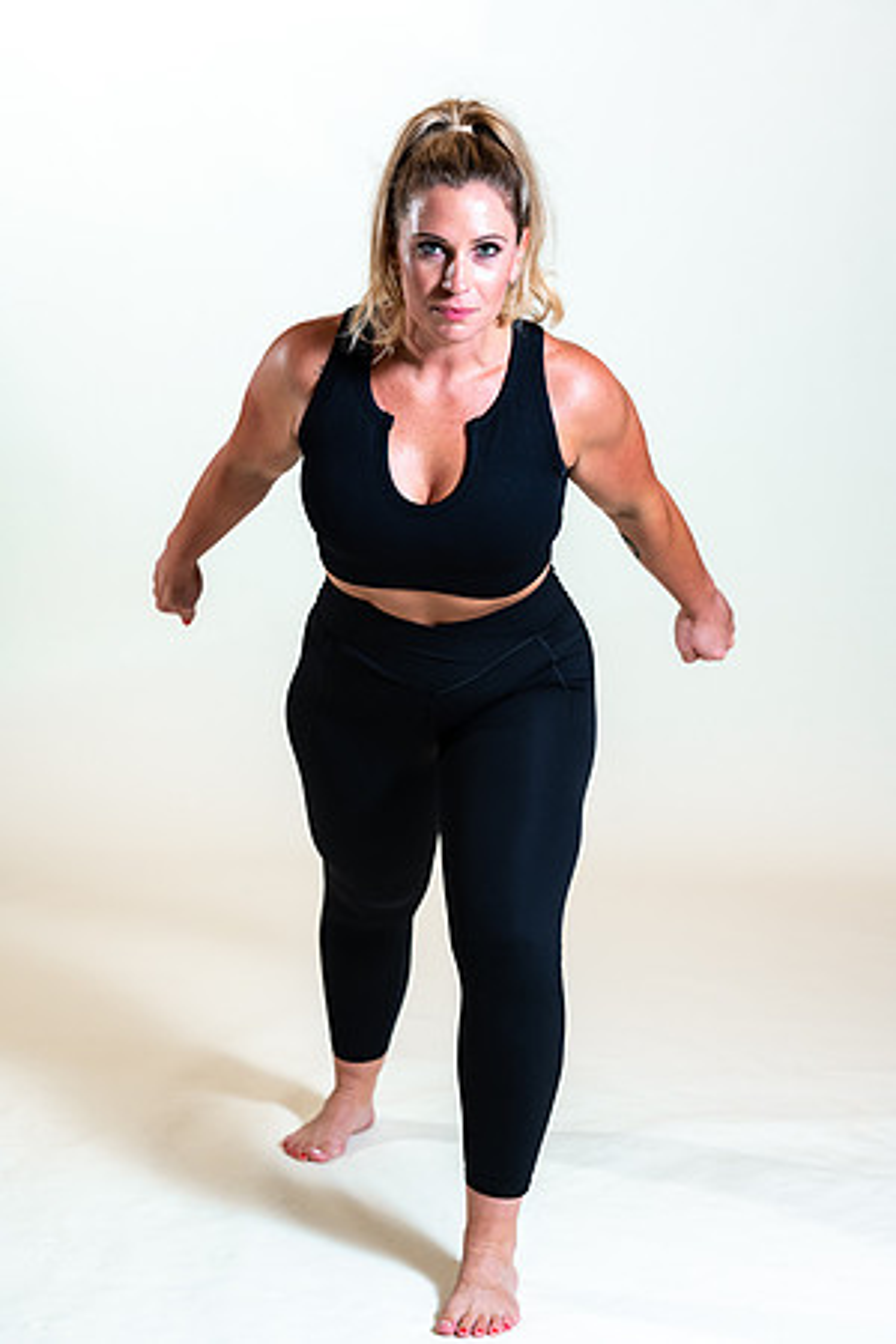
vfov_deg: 23.9
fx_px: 3173
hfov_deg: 16.1
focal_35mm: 85
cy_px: 672
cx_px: 448
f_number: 4
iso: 320
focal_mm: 85
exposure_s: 1/160
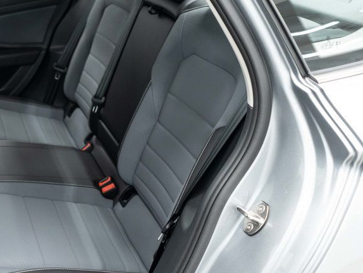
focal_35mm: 48
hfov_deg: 37.8
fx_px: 504
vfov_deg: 30.3
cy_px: 119
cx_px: 58
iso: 1250
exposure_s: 1/50
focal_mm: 28
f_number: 3.2
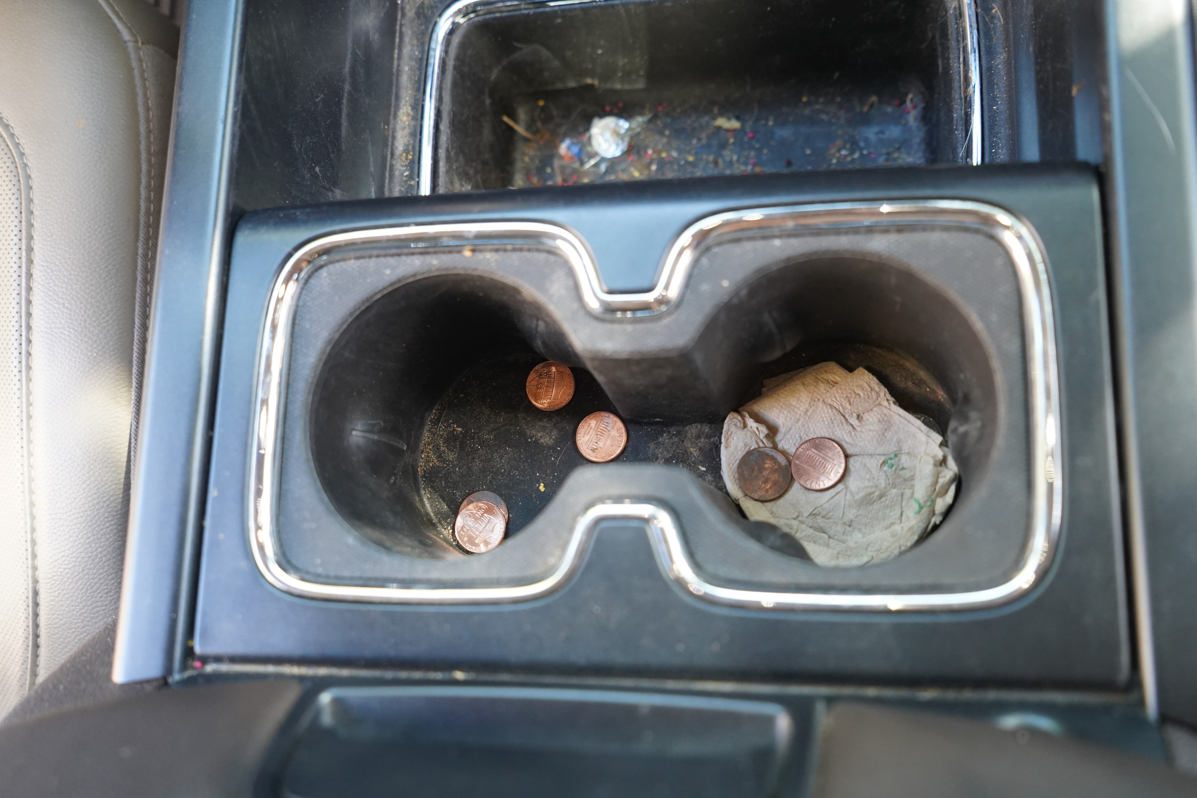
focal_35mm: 36
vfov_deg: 36.9
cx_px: 598
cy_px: 399
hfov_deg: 53.1
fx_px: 1197
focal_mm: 36
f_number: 4
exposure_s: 1/160
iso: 3200
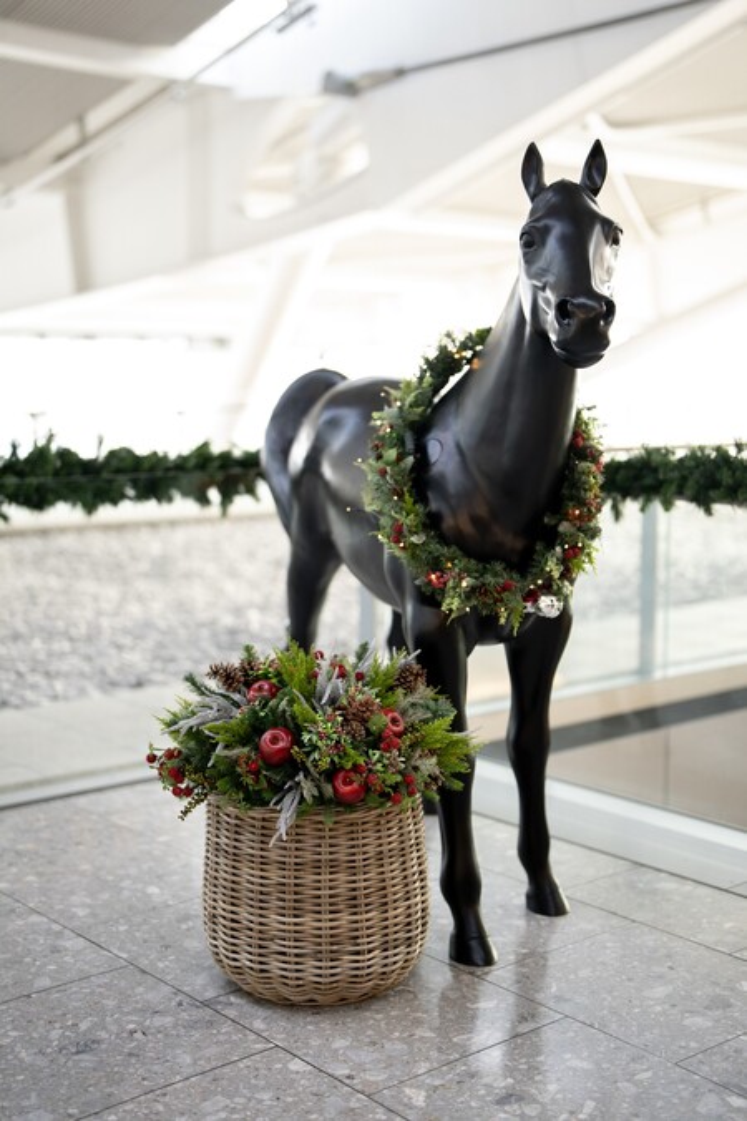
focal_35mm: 50
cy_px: 560
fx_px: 1556
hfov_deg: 27.0
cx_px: 374
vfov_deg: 39.6
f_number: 1.2
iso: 500
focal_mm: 50
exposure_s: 1/160
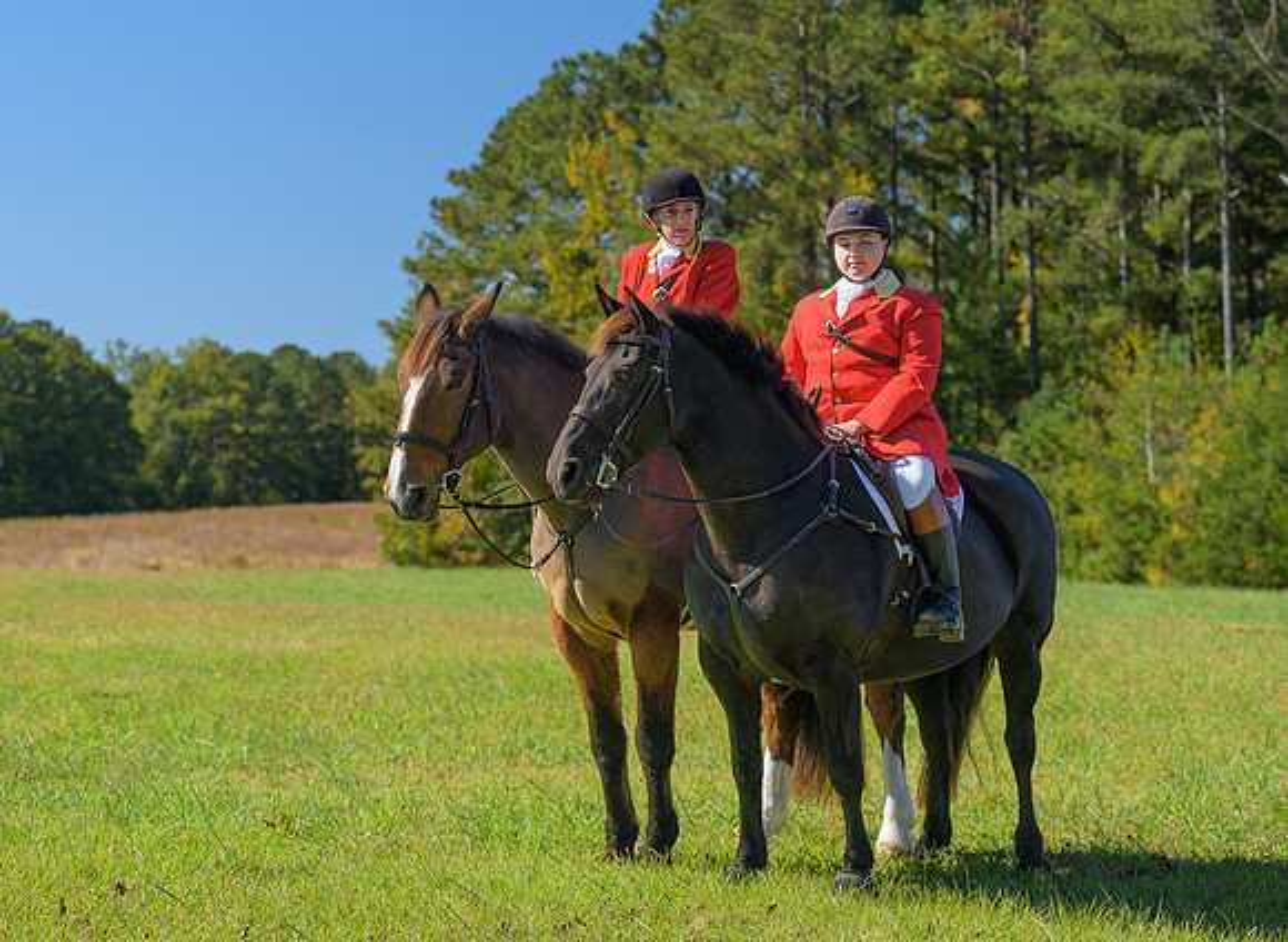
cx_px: 613
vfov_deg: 15.2
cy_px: 361
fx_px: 3515
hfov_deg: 20.8
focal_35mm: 95
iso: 200
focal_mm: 70
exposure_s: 1/500
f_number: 4
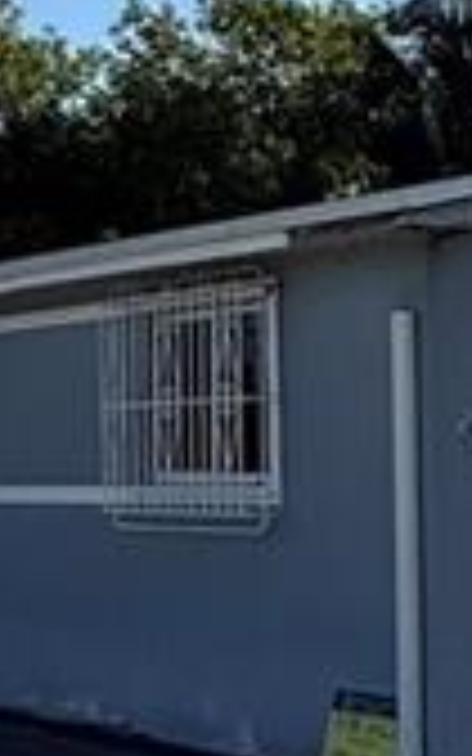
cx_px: 364
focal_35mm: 106
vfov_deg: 19.6
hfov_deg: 12.3
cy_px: 378
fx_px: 2182
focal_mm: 2.22
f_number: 2.2
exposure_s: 1/2717
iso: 50
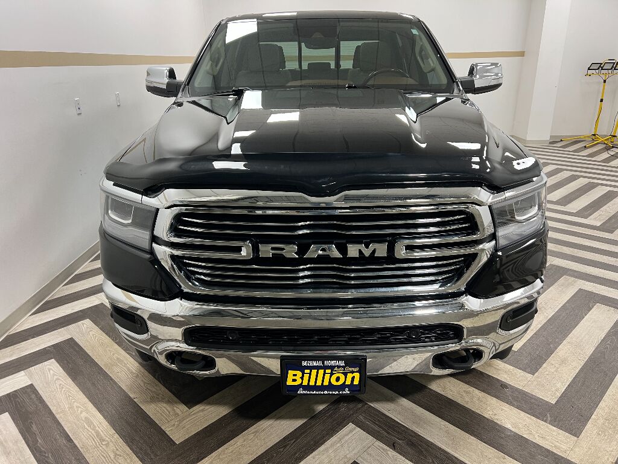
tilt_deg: -19.9
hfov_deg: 67.3
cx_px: 309
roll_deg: +1.4
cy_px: 232
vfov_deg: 53.1
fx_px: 464
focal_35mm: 26
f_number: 1.5
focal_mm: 5.7
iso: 100
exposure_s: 1/60
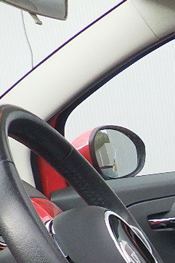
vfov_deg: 18.6
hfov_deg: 11.8
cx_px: 358
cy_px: 331
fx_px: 752
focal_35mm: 103
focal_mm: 5
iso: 250
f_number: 4.2
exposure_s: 1/250
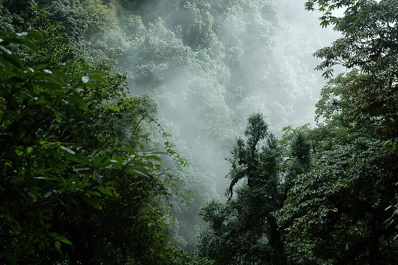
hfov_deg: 26.0
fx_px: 861
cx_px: 199
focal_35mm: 78
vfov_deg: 17.5
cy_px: 132
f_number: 5
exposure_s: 1/320
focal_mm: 52
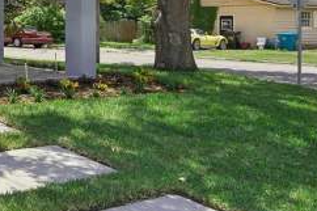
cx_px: -152
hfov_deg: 27.1
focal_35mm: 53
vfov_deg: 24.6
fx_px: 466
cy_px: 14
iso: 200
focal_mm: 16
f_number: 13
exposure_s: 1/125
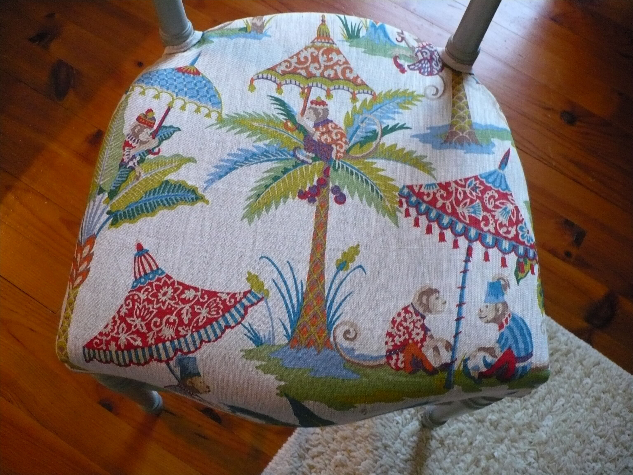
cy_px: 238
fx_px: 677
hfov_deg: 50.1
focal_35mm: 37
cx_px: 316
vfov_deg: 38.7
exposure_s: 1/30
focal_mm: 6.1
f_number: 2.8
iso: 320
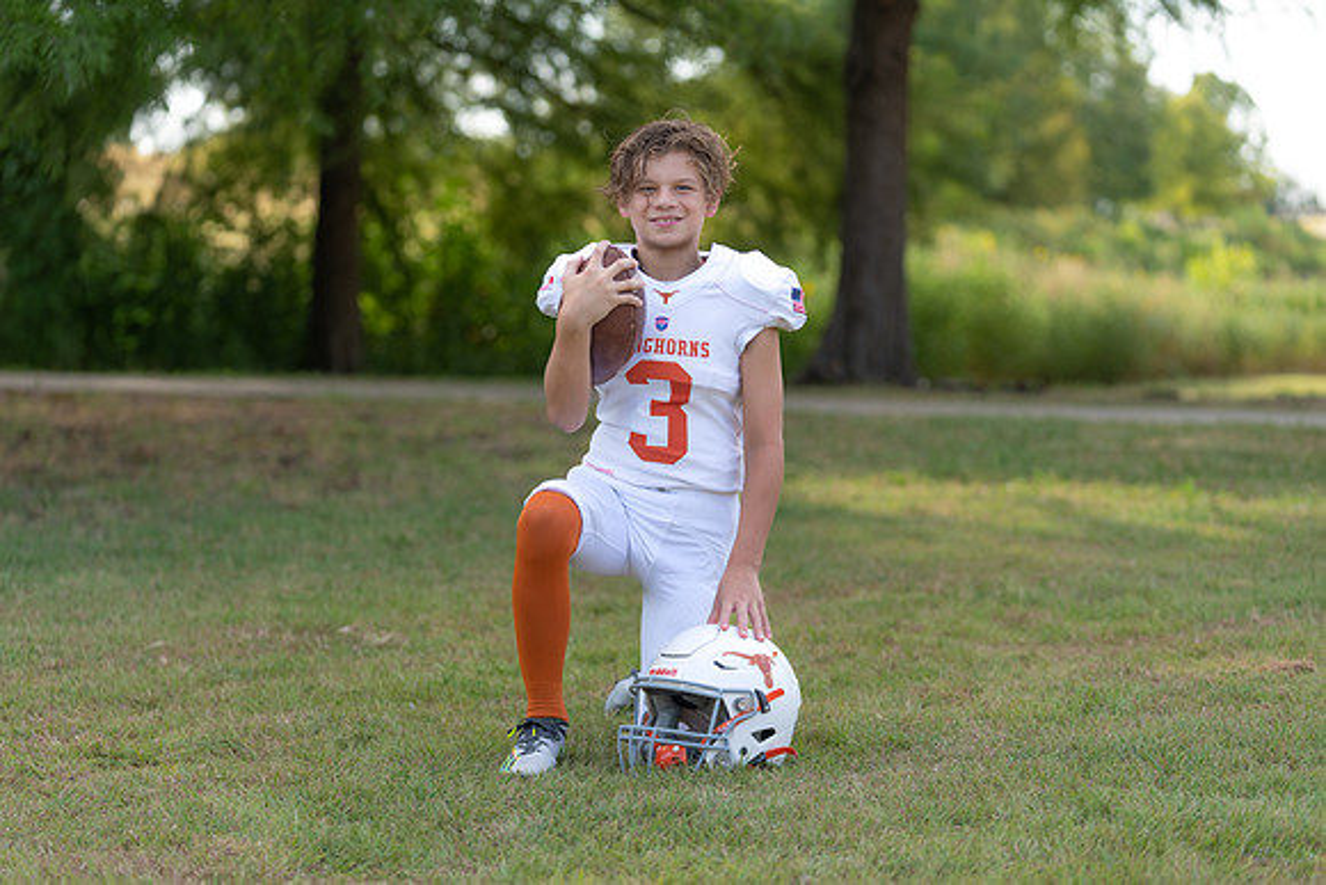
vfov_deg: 14.4
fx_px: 3500
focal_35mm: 95
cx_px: 663
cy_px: 442
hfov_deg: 21.5
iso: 100
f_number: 2.8
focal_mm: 95
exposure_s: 1/400
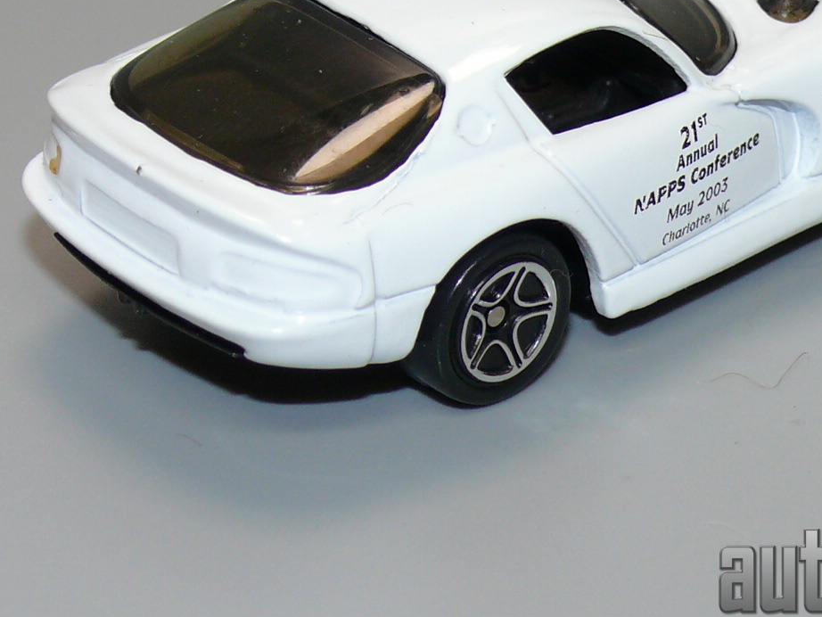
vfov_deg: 8.4
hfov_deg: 11.2
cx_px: 514
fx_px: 4204
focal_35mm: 177
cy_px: 112
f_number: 4
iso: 100
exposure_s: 1/30
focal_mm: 13.3
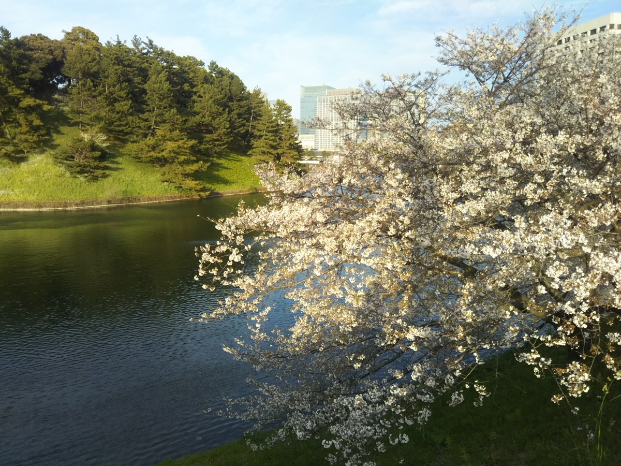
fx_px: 538
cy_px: 233
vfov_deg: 46.8
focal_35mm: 30
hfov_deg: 60.0
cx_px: 310
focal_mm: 4
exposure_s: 1/361
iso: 25
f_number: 2.2
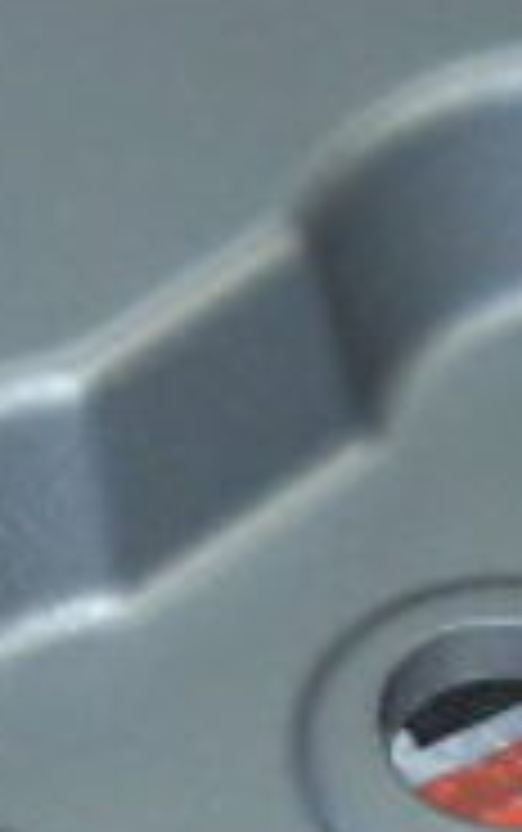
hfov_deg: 4.6
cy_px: 828
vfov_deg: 7.5
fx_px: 6359
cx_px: 958
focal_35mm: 280
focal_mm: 6.3
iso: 100
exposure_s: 1/45
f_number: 2.8
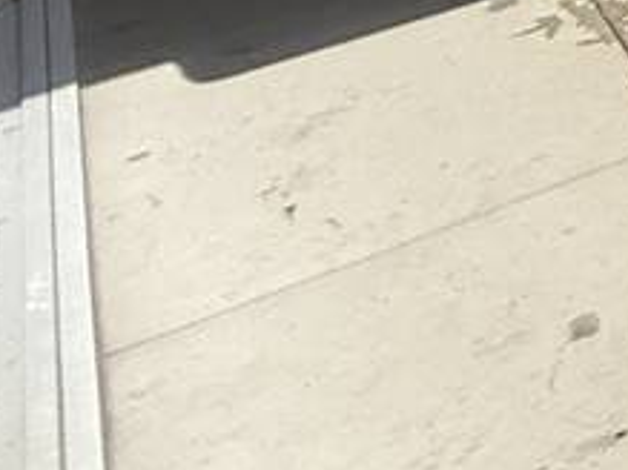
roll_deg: -1.0
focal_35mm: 92
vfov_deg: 11.0
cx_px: 2045
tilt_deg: +2.3
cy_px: -908
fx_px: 1668
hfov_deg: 10.5
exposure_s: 1/2717
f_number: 2.2
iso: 50
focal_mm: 2.22
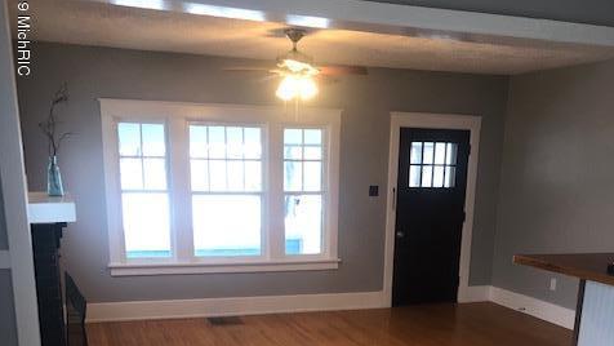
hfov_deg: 49.4
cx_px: 307
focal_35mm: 41
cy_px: 369
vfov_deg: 26.9
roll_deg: -1.0
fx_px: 668
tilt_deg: -16.4
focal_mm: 3.99
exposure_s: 1/15
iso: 50
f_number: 1.8
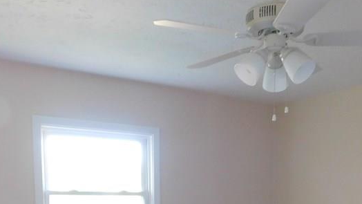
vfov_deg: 22.1
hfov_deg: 42.0
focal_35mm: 49
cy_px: 261
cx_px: 207
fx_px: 470
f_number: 3
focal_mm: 4
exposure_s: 1/13
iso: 400
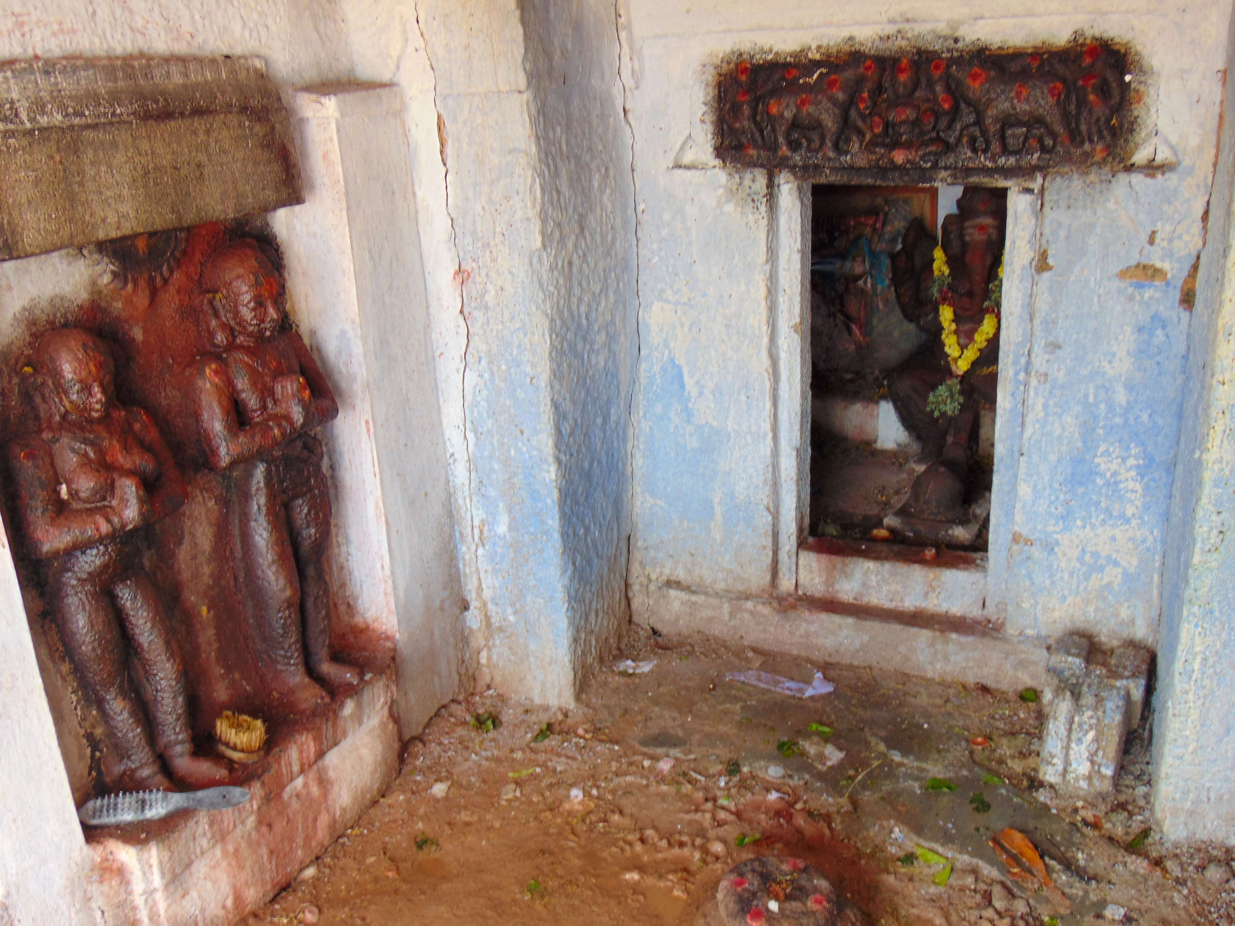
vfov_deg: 42.9
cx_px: 618
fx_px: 1177
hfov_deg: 55.4
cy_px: 463
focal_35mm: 33
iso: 80
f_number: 3.2
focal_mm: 5.8
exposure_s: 1/50
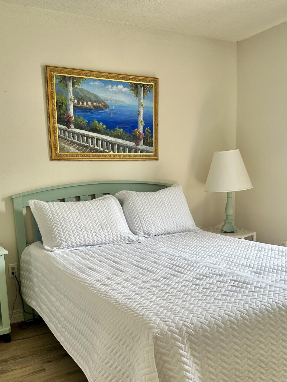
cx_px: 144
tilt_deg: -9.1
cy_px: 235
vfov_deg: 53.5
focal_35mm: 34
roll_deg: +2.2
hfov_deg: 41.8
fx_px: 376
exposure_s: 1/121
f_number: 1.78
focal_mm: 6.86
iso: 80
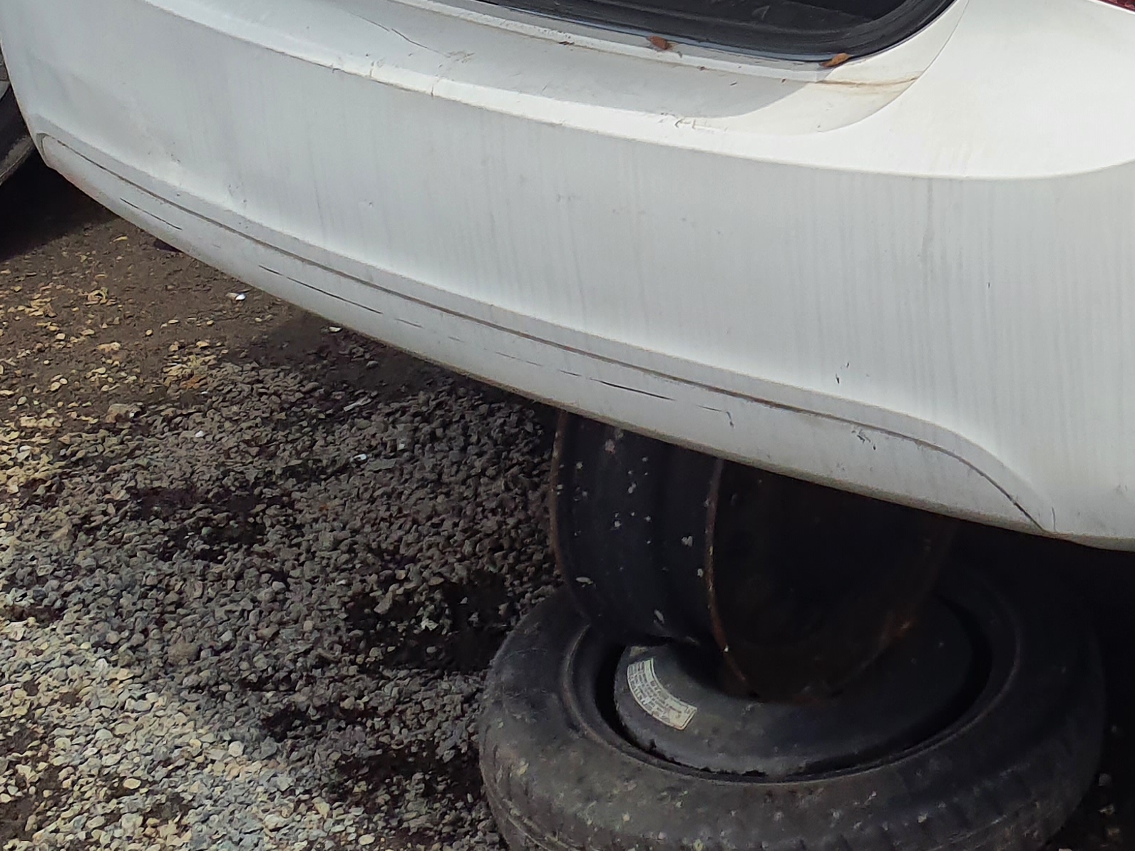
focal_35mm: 70
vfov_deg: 19.9
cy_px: -141
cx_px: 1054
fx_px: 2295
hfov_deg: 26.7
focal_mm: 3.58
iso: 40
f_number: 1.9
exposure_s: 1/2232
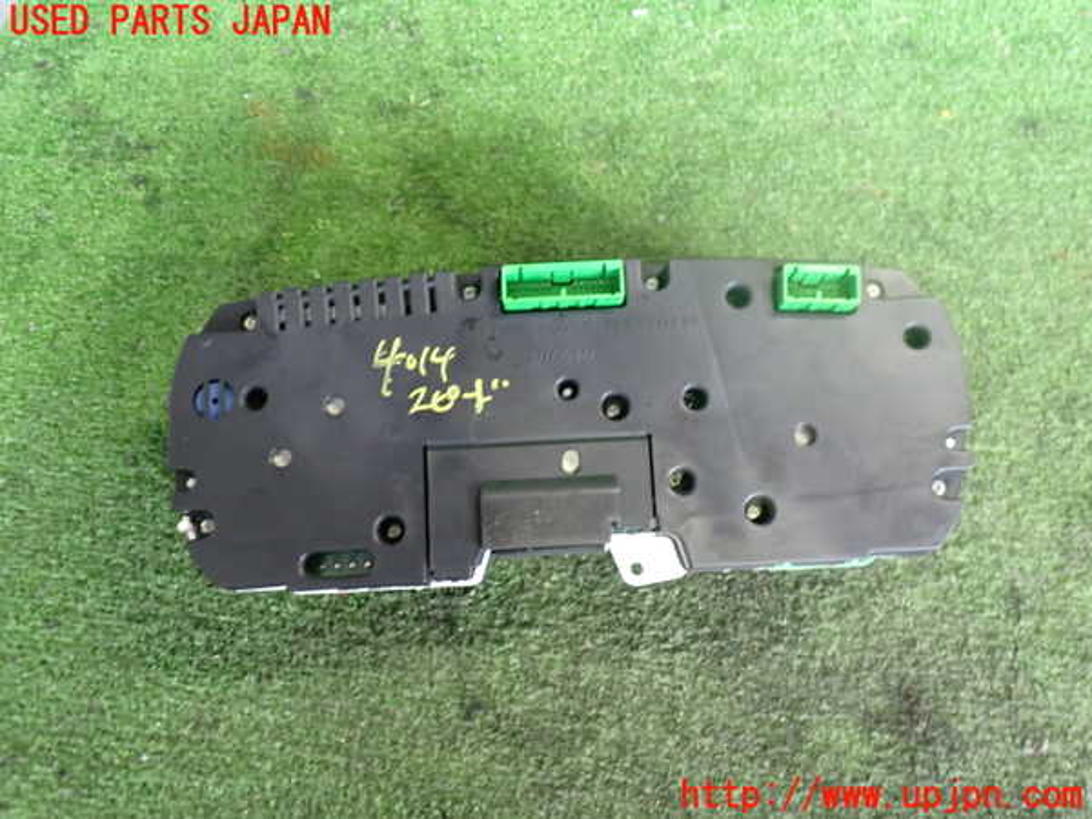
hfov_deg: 60.0
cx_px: 546
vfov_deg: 46.8
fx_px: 946
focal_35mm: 30
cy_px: 410
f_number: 2.3
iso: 640
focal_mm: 5.4
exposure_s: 1/40
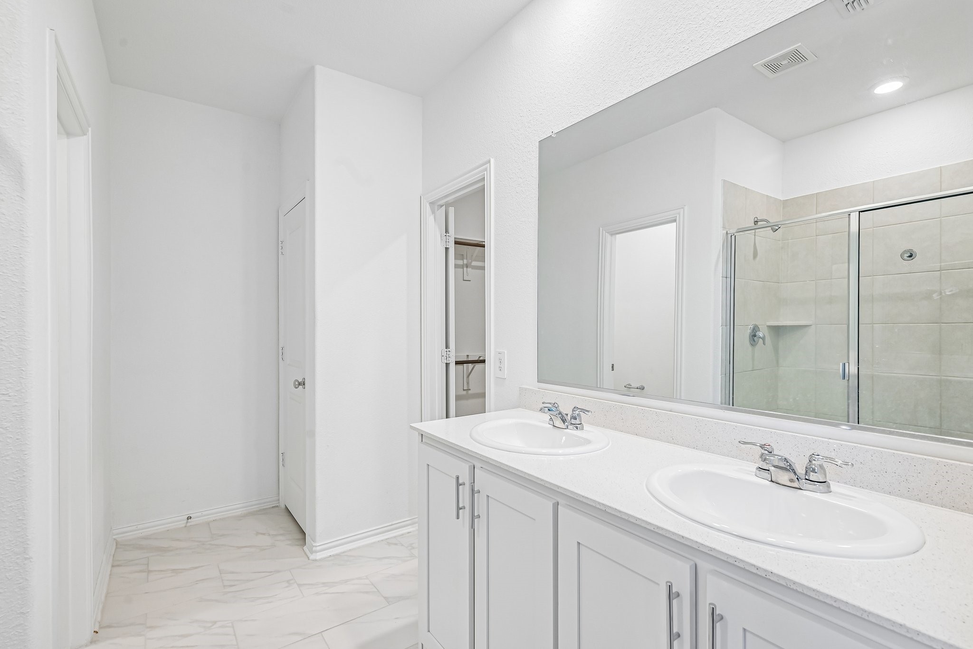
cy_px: 324
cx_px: 486
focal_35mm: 16
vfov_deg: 72.0
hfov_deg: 95.0
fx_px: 446
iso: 400
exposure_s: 1/25
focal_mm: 16.5
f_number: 8
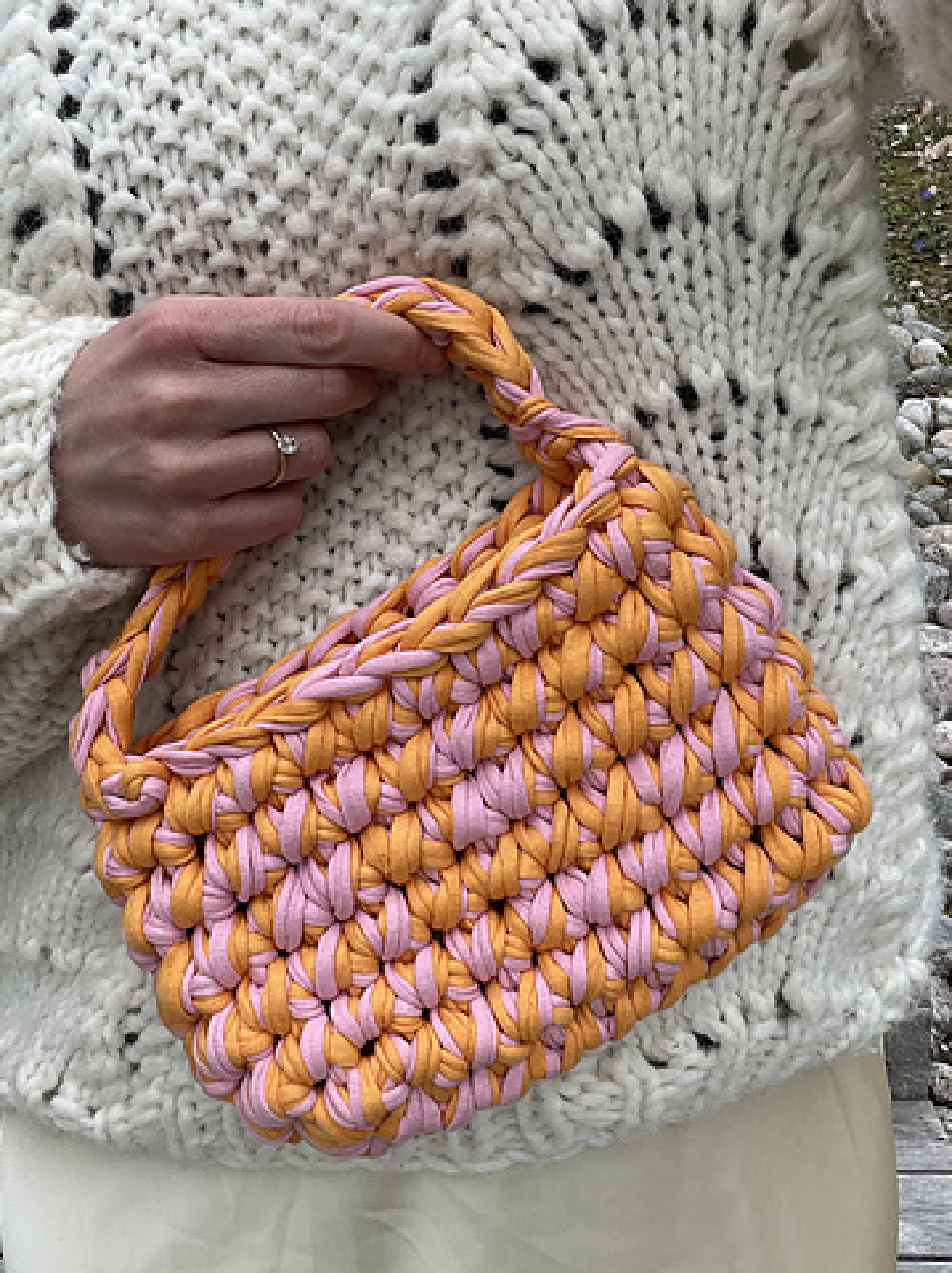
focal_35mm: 40
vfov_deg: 46.8
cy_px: 644
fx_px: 1469
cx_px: 395
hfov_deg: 35.8
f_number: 2.2
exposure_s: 1/210
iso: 25
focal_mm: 2.71
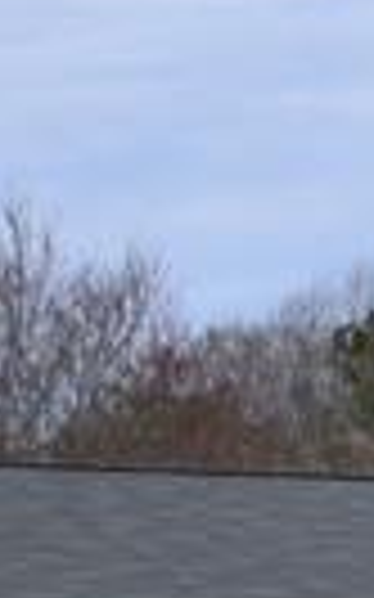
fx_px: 3837
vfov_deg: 8.9
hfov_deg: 5.6
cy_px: 474
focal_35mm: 235
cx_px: -81
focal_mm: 32
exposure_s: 1/250
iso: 100
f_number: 8
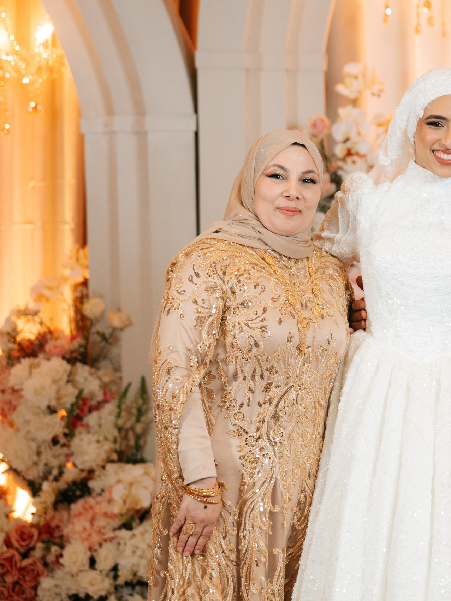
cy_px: 286
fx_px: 2032
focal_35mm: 117
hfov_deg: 12.5
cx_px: 449
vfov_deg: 16.8
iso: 400
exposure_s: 1/200
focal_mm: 76
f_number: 2.8
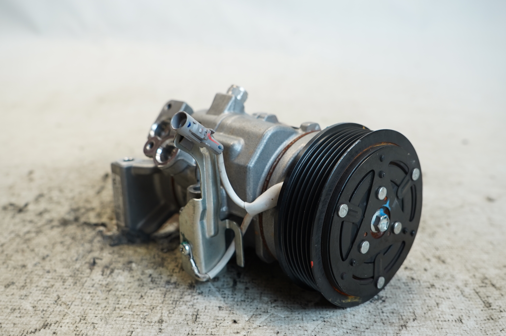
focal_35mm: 37
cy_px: 168
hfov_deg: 51.9
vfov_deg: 35.9
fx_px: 520
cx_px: 253
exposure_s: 1/60
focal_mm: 25
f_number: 4
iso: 200
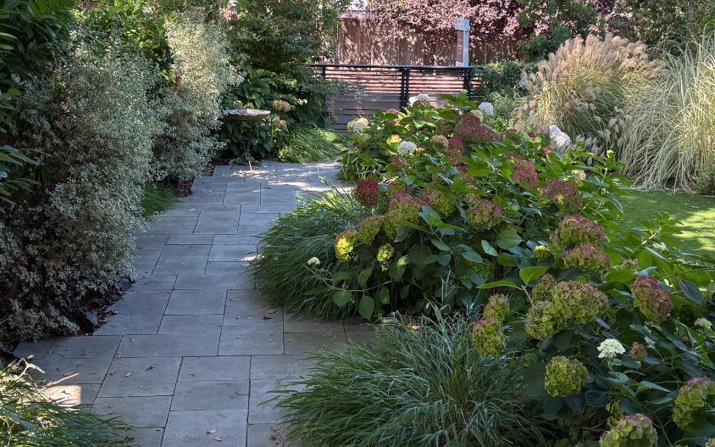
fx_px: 955
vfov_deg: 26.3
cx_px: 374
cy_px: 205
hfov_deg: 41.1
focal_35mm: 49
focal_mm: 5.96
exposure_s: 1/354
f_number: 1.6
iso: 64
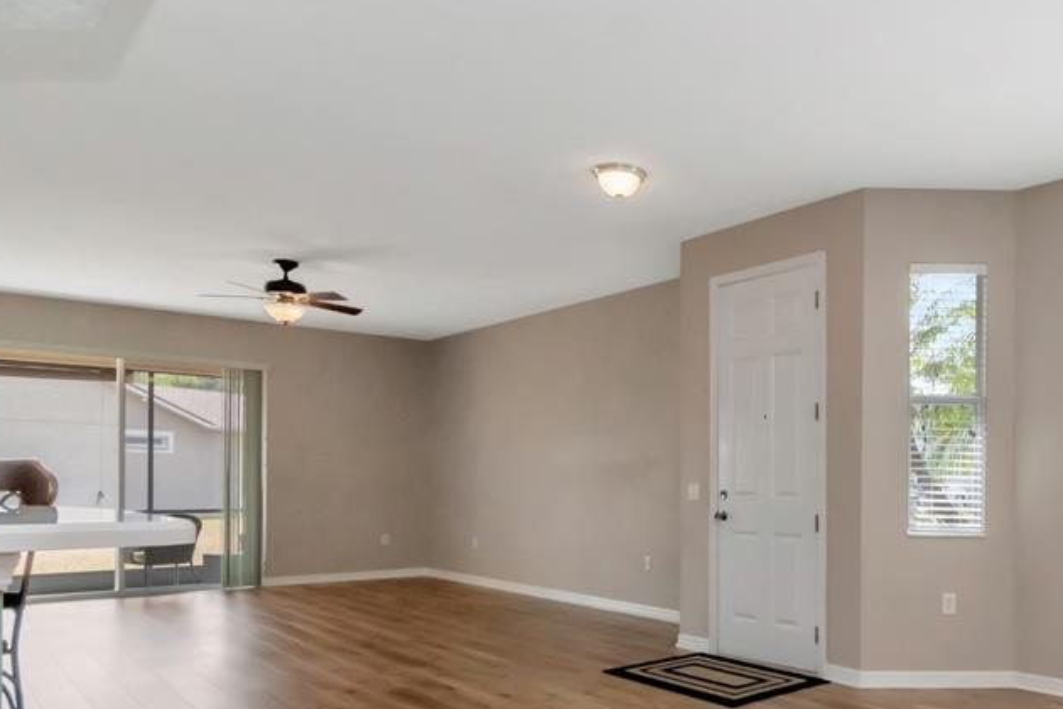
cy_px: 486
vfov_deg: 47.3
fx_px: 792
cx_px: 815
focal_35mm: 27
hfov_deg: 63.2
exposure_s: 1/125
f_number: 14
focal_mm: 11
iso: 1250
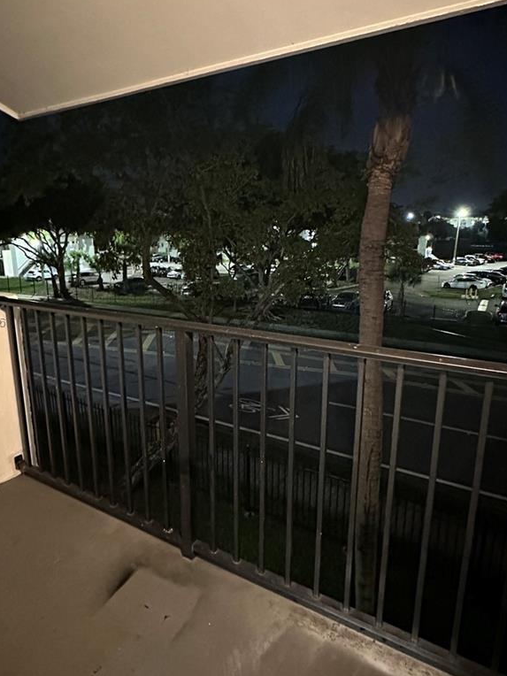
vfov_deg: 76.3
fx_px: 430
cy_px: 323
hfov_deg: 61.0
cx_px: 239
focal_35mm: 22
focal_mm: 2.22
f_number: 2.2
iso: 2000
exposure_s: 1/24
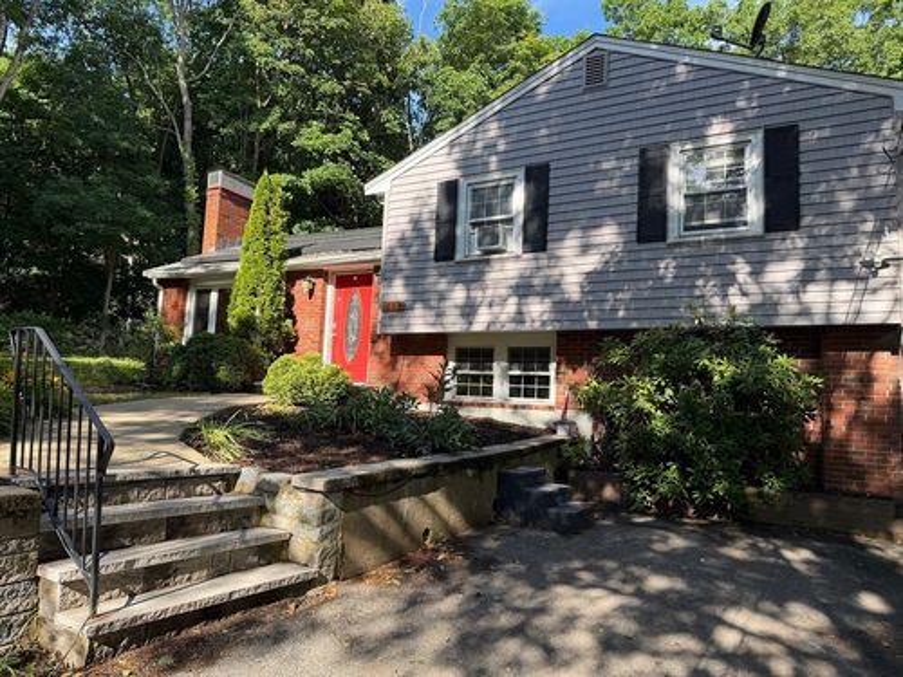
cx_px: 452
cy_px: 338
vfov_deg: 56.8
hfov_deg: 71.6
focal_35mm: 24
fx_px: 626
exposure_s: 1/1060
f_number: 1.78
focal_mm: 6.76
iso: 100
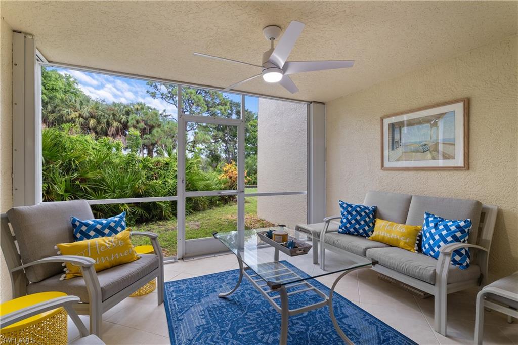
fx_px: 230
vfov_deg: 73.7
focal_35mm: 16
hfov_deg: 96.8
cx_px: 259
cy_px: 172
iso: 640
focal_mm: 16
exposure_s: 1/6
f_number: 9
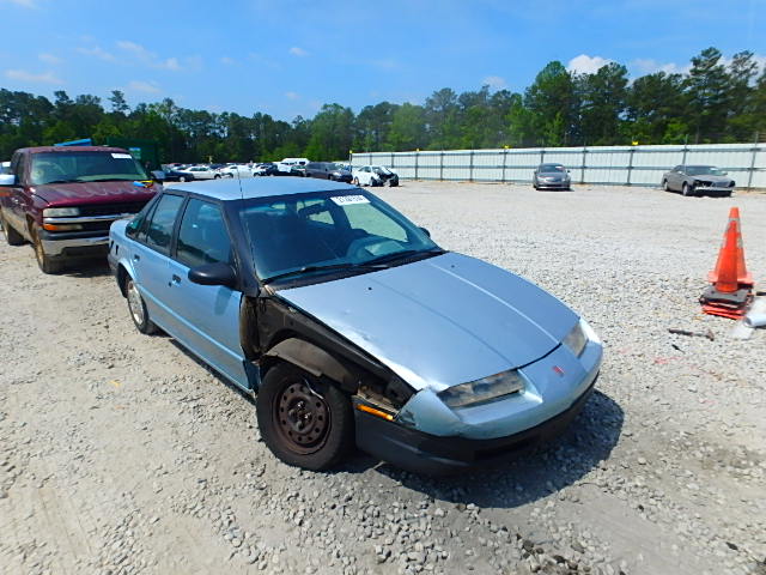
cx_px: 383
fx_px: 465
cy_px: 288
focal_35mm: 21
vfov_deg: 63.4
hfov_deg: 79.0
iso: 125
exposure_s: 1/640
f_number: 6
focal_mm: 3.7
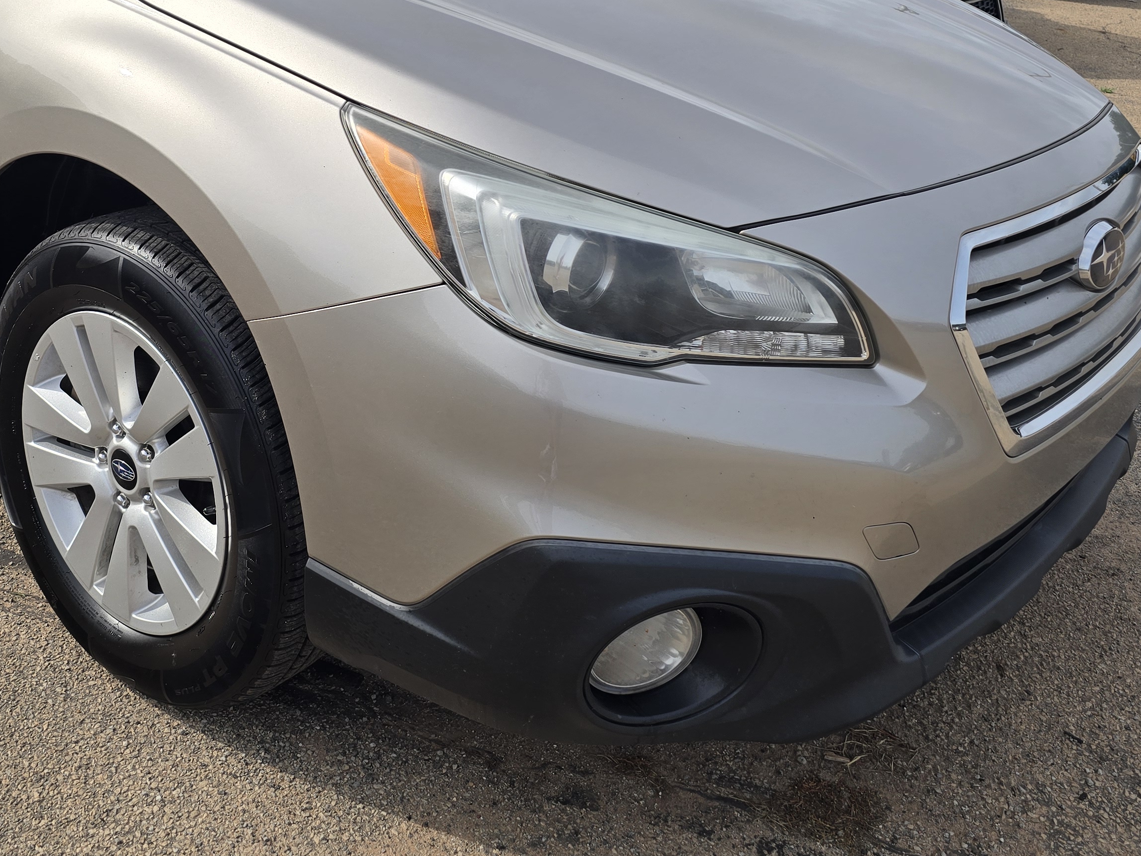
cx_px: 342
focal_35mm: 40
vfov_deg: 34.6
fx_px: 1318
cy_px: 139
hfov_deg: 45.8
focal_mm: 6.3
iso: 12
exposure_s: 1/965
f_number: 1.7
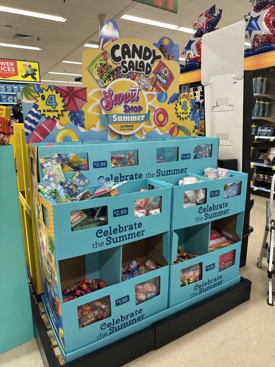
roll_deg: -0.2
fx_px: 254
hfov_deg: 56.8
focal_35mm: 24
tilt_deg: -12.8
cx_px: 138
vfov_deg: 71.6
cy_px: 184
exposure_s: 1/62
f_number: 1.78
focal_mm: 6.86
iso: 125
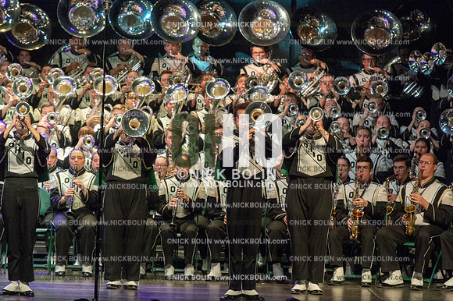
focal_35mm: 220
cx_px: 226
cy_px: 150
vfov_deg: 6.2
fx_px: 2767
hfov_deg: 9.4
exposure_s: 1/320
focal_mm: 220
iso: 8000
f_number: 5.6
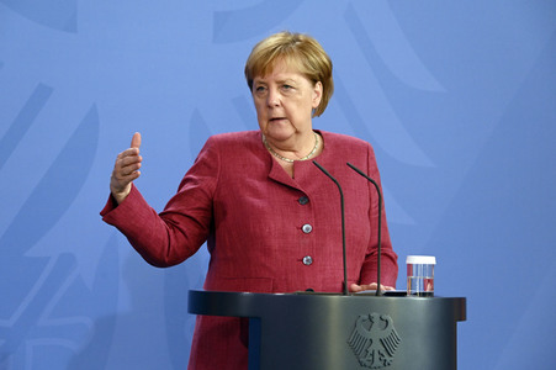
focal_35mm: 112
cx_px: 278
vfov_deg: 12.2
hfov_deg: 18.3
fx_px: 1728
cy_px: 185
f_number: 6.3
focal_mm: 112
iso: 4000
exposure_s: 1/640
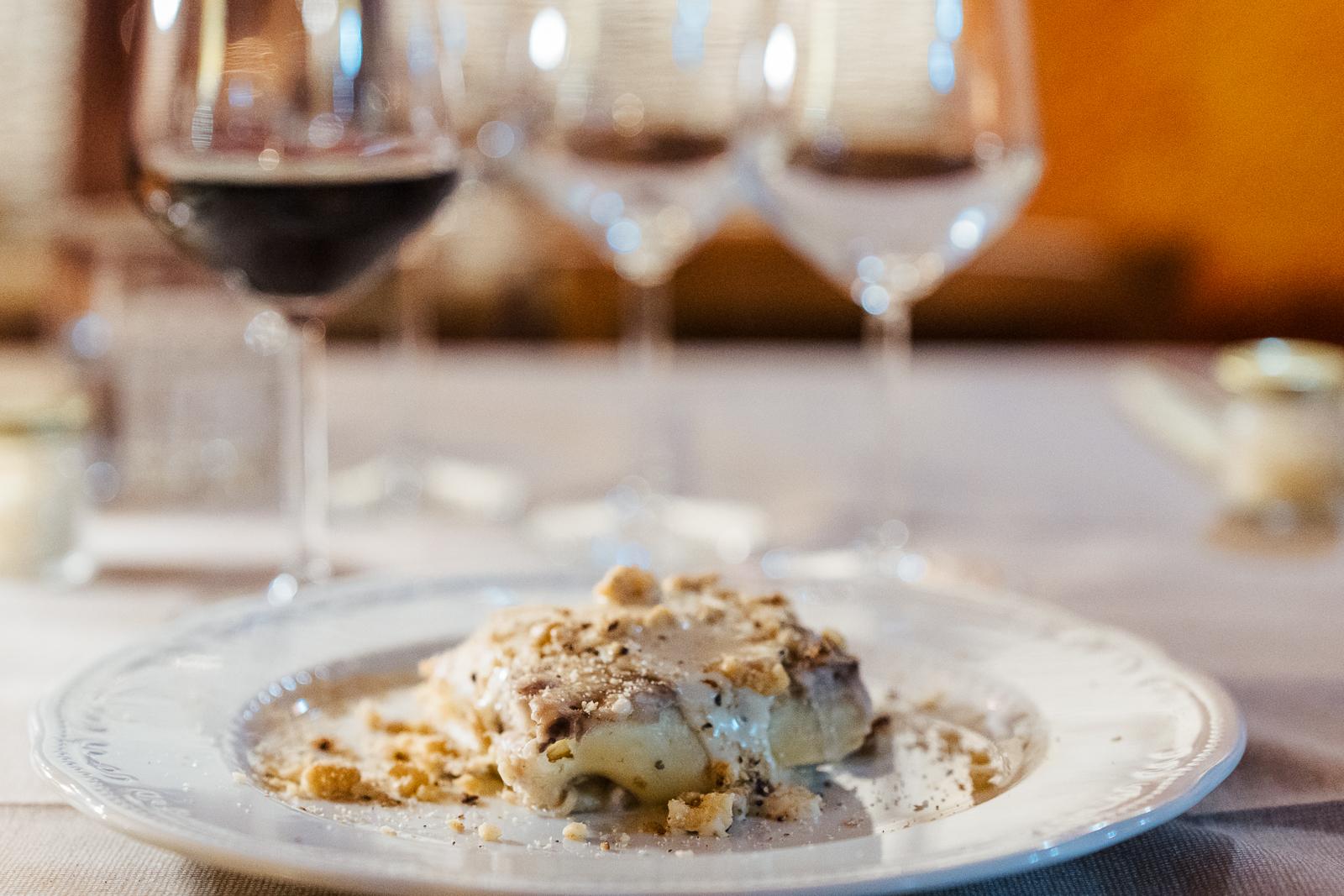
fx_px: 2809
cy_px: 381
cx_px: 672
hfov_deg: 26.9
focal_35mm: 75
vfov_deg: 18.1
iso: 10000
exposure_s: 1/125
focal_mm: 63
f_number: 2.8
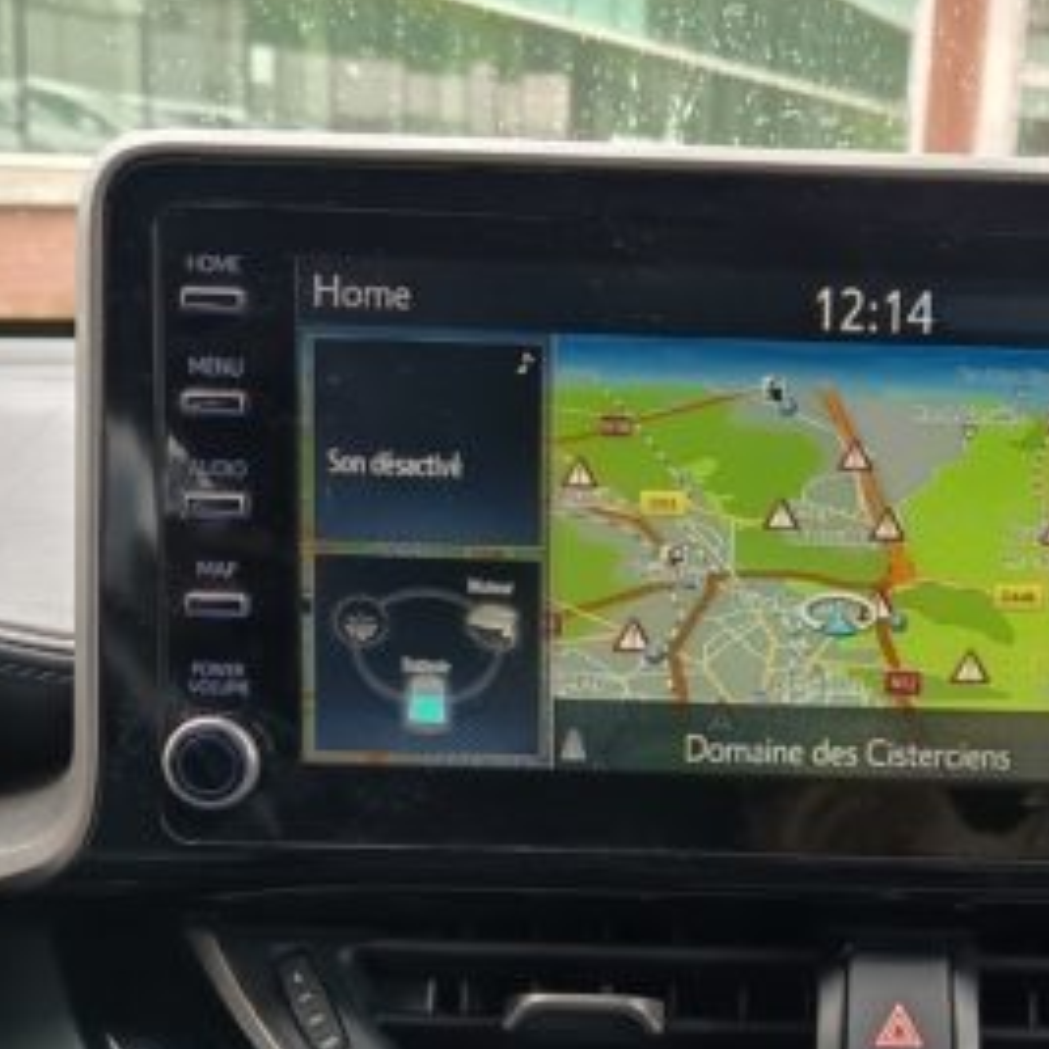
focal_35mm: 61
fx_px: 2091
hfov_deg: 27.6
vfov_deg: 27.5
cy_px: 876
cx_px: 829
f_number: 1.7
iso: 223
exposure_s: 1/100
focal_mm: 5.24
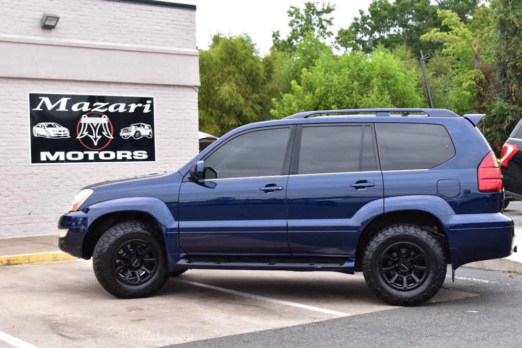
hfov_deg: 35.1
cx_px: 261
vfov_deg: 23.8
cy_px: 174
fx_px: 826
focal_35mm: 57
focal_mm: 38
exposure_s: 1/160
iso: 400
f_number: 9
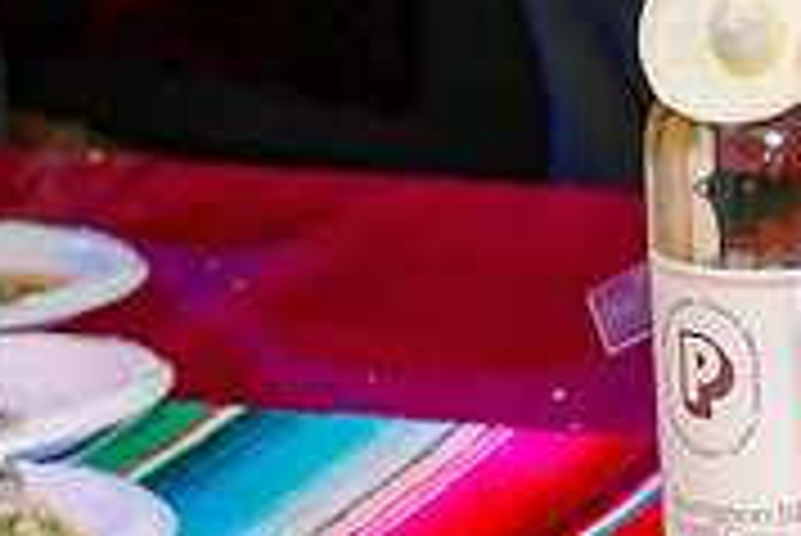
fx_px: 3986
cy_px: 282
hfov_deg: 11.0
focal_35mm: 179
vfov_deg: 7.7
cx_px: 1278
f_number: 6.3
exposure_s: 1/100
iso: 2000
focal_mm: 55
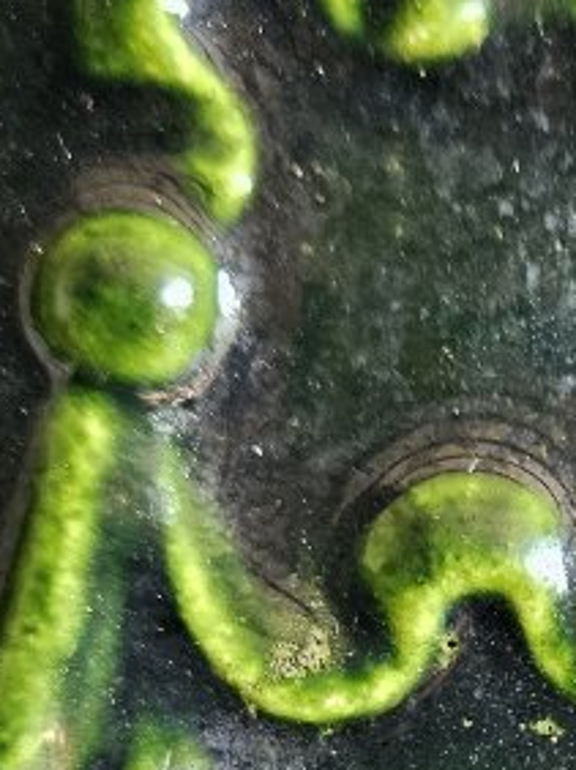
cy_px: 852
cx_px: 685
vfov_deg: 19.2
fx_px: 2178
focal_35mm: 98
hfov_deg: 14.6
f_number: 1.8
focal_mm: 5.4
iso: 320
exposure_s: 1/100
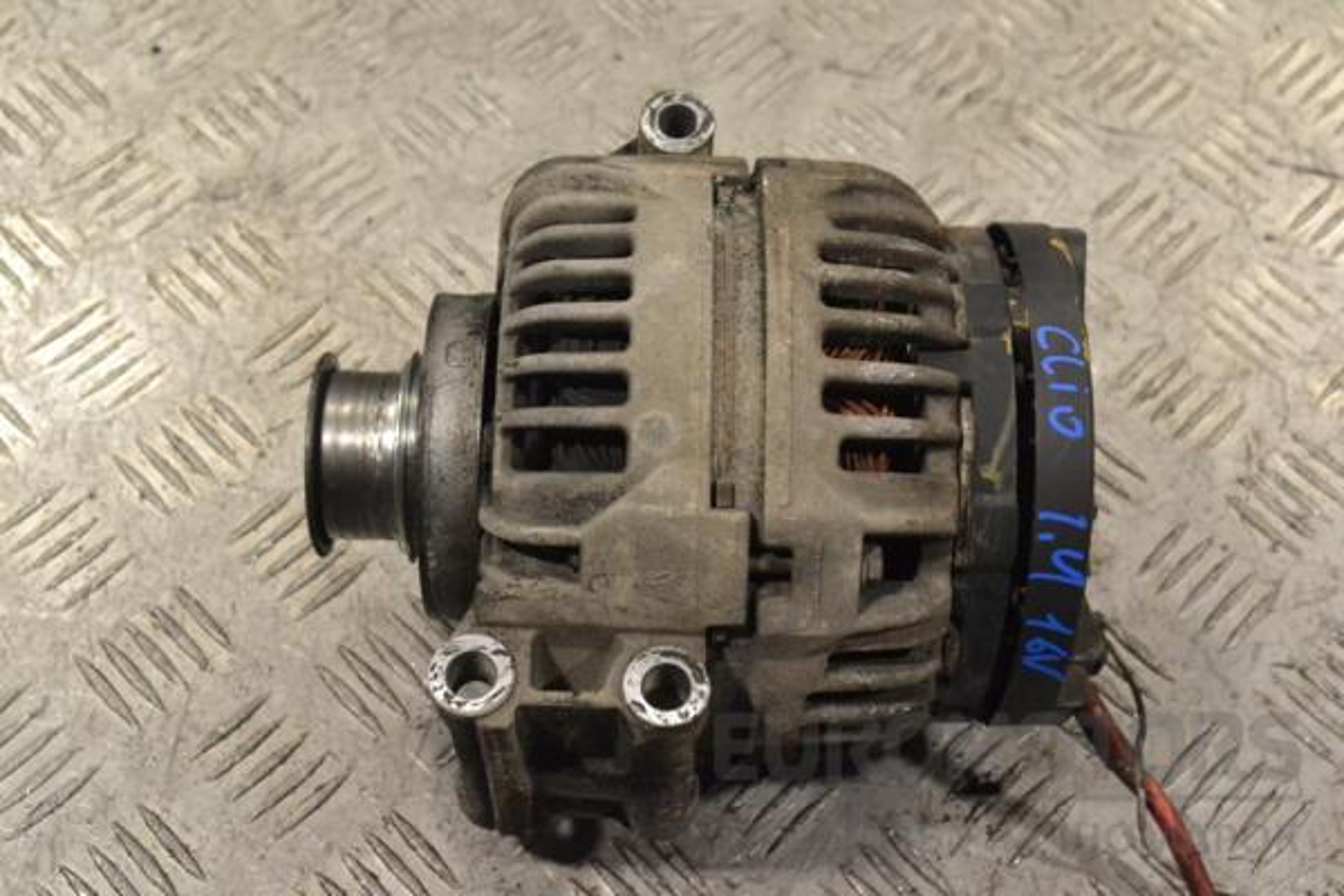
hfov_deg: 41.1
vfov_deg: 28.1
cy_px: 448
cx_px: 672
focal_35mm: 48
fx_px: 1792
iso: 3200
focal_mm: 32
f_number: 9
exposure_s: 1/320
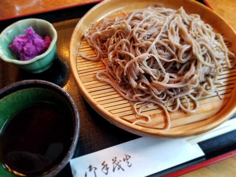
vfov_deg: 53.1
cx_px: 118
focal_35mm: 26
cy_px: 88
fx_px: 177
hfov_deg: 67.3
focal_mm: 4.3
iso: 200
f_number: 1.7
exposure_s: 1/30
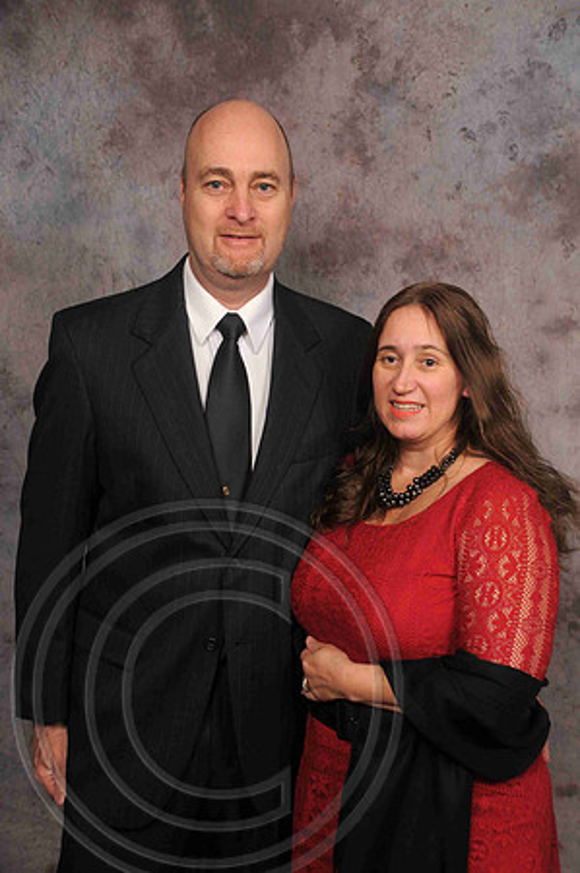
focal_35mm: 48
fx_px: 1163
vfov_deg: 41.2
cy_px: 436
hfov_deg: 28.0
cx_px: 290
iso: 200
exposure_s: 1/125
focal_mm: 32
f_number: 5.6
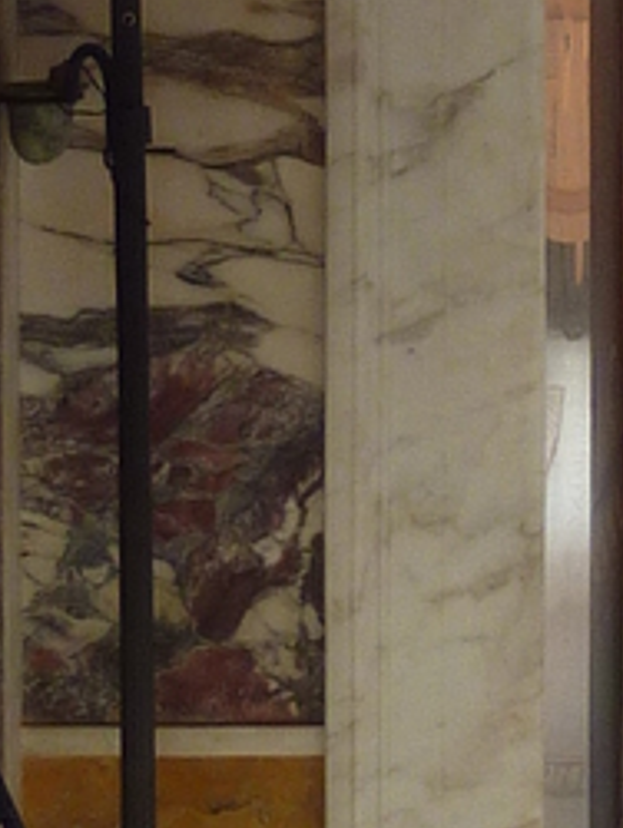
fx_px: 3833
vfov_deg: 12.0
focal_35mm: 160
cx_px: 1044
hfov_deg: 9.0
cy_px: -258
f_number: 3.3
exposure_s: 1/30
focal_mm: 4.1
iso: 100
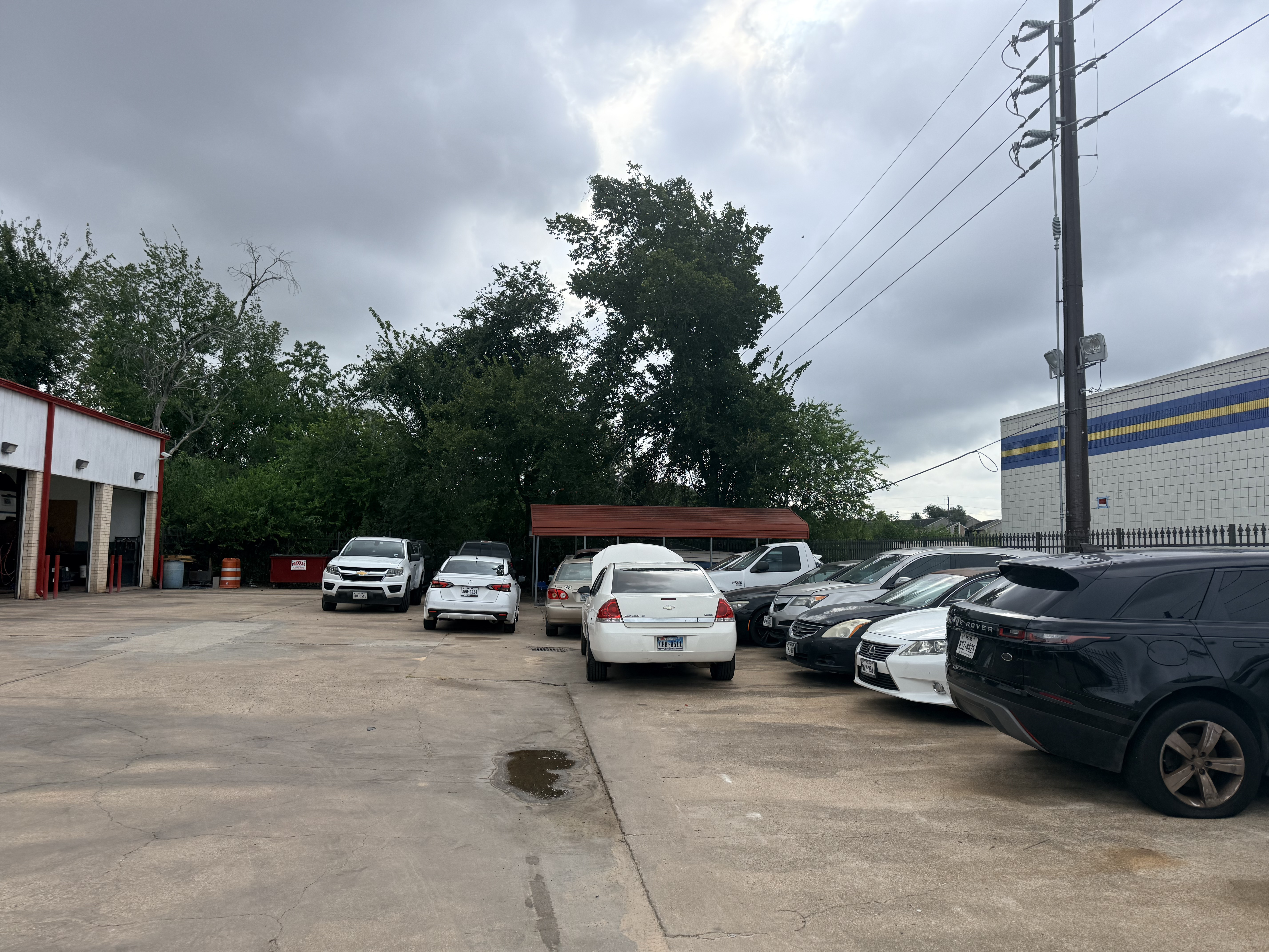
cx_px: 634
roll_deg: -1.1
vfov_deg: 56.8
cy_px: 476
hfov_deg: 71.6
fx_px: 880
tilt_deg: +5.1
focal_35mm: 24
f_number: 1.78
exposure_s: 1/3021
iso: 100
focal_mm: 6.76
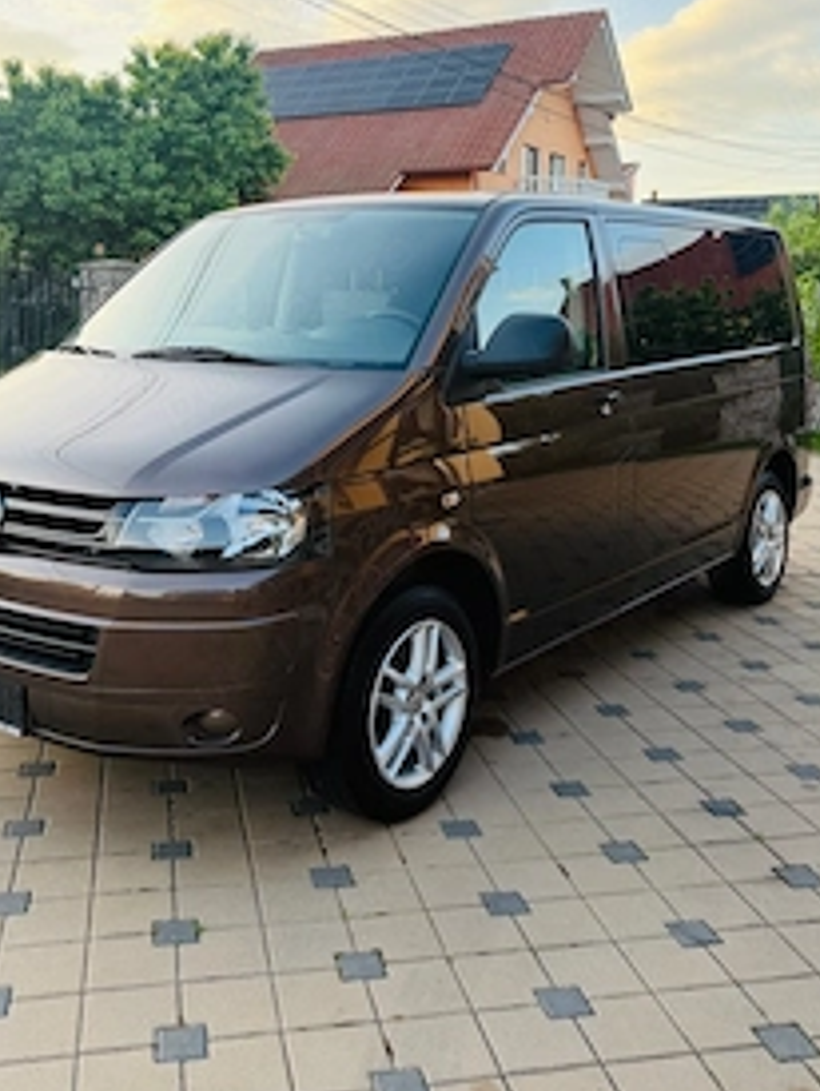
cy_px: 378
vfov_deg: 51.8
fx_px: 1104
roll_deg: -1.0
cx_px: 366
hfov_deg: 40.7
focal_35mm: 35
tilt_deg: -4.1
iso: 80
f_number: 1.78
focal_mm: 6.76
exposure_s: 1/231
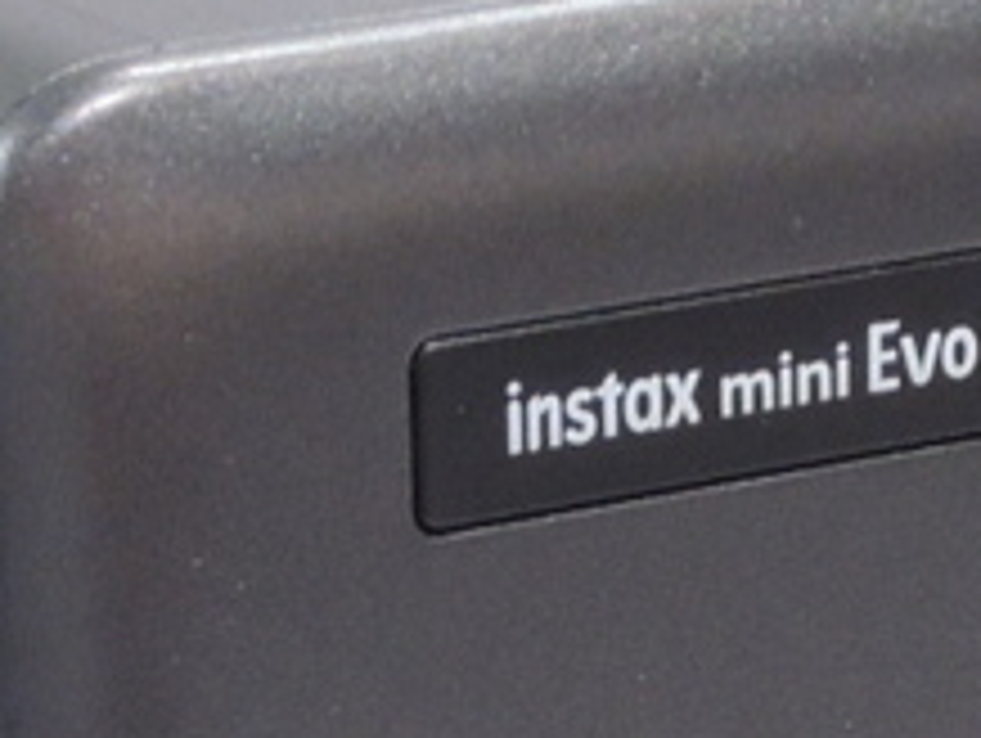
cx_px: 792
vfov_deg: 5.3
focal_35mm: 275
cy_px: 1368
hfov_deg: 7.2
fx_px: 7802
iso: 400
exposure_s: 1/30
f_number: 5.2
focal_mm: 9
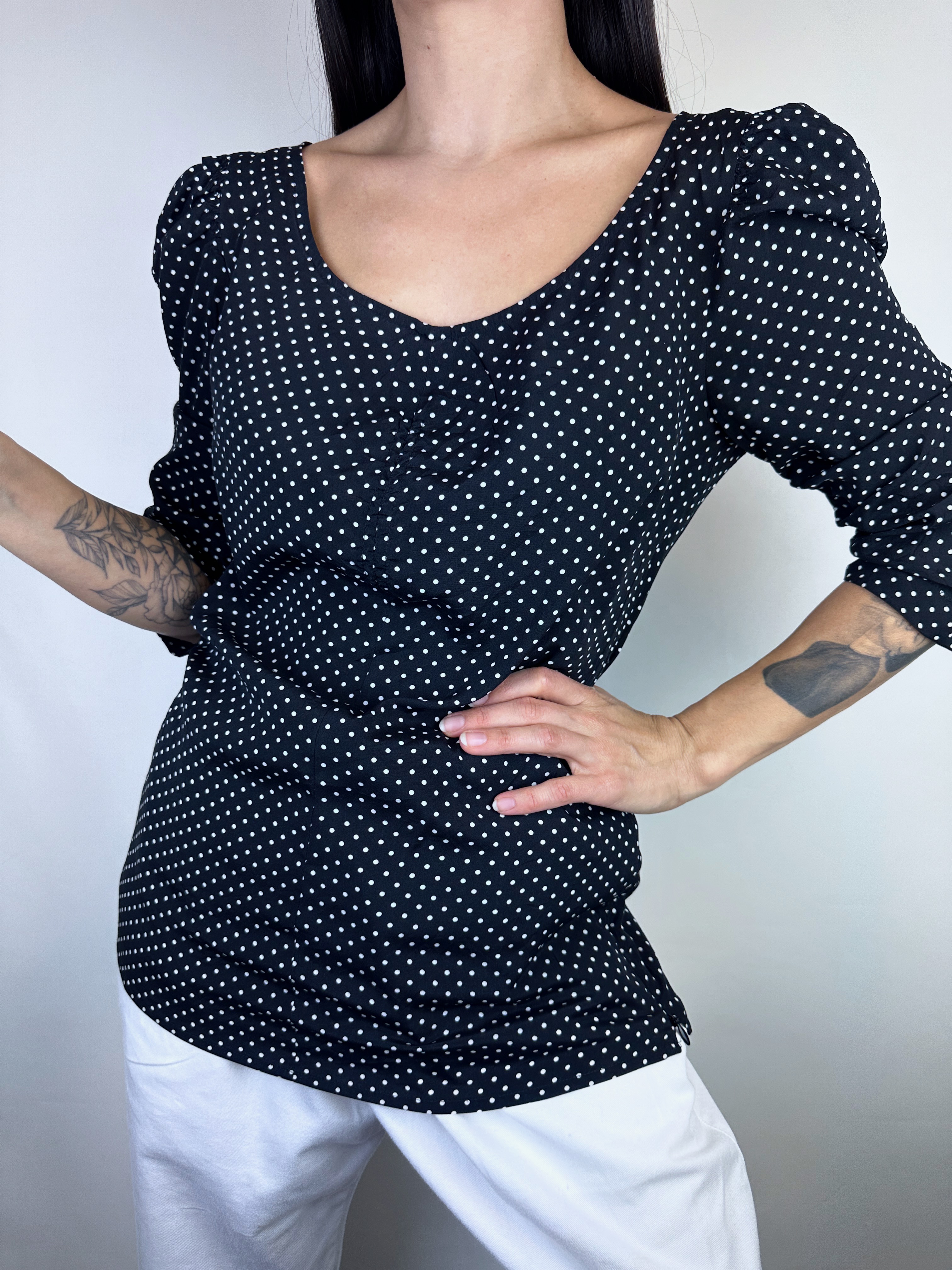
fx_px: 880
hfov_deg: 56.8
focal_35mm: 24
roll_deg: -1.0
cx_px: 476
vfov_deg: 71.6
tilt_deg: -5.3
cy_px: 635
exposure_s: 1/273
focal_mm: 6.86
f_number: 1.78
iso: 80
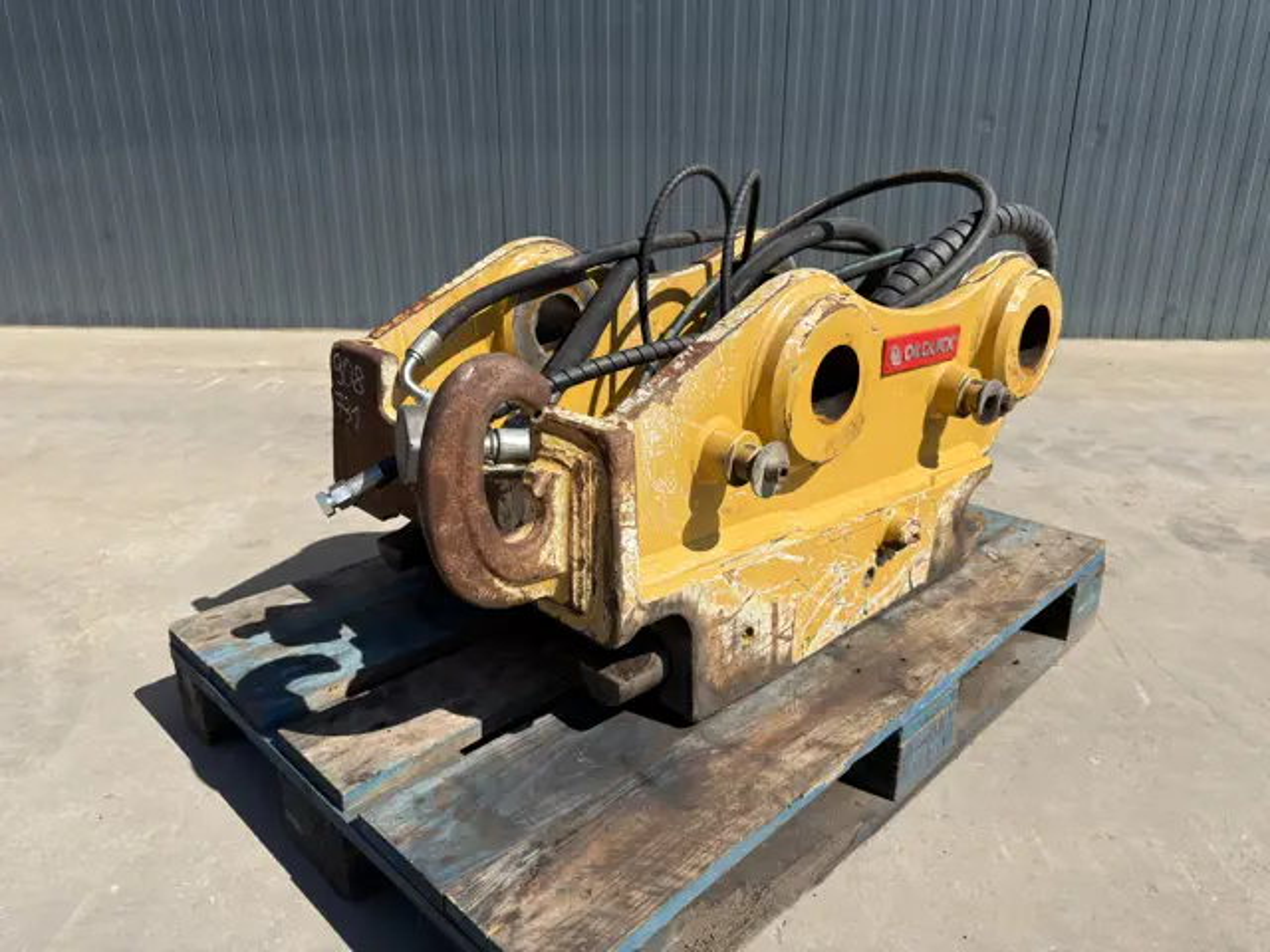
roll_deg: -0.3
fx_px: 881
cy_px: 476
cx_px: 635
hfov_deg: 71.6
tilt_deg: -18.4
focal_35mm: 24
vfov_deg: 56.8
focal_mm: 6.76
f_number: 1.78
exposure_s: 1/4237
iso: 64
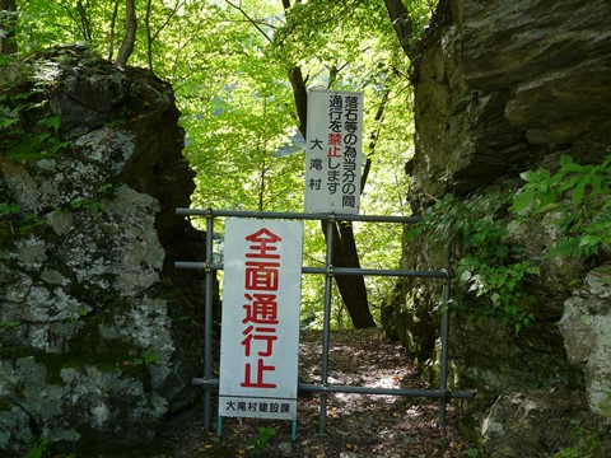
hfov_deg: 63.4
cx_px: 306
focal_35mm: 28
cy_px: 229
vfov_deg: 49.7
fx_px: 494
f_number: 2.8
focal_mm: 4.6
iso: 100
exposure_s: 1/80
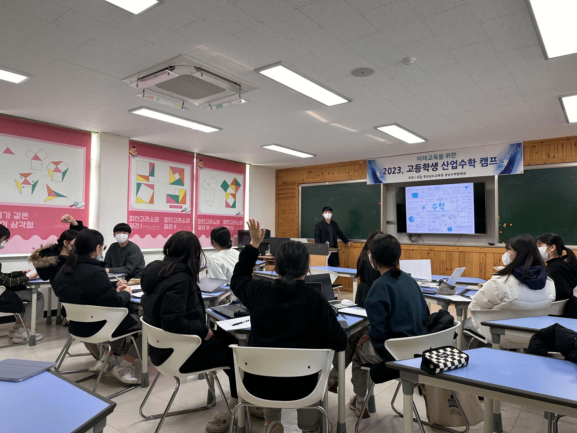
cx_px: 288
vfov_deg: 56.8
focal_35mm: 24
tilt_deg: +1.3
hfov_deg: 71.6
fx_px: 400
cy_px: 216
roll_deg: -0.5
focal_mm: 6.86
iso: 125
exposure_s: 1/120
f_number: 1.78
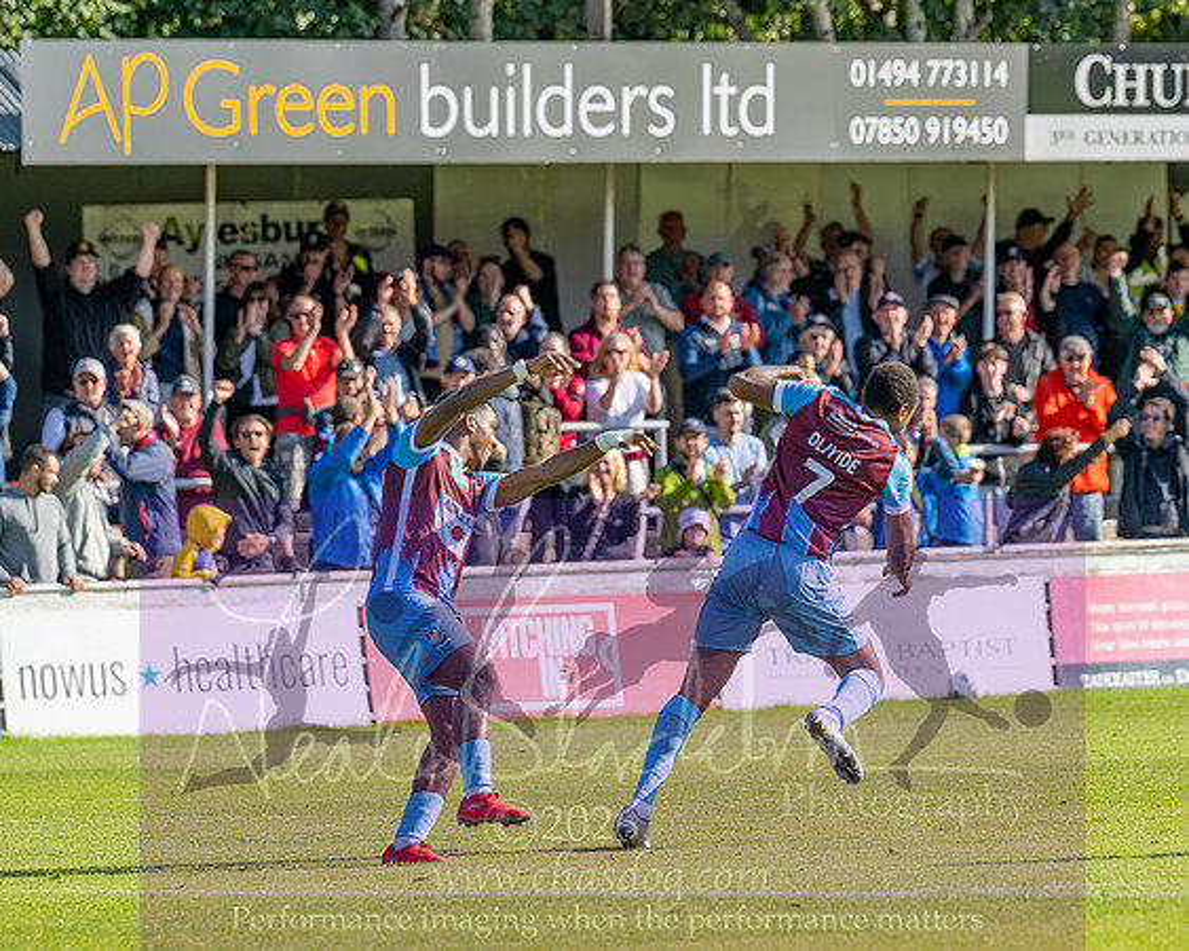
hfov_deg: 5.8
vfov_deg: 4.7
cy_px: 417
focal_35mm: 332
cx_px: 606
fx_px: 11666
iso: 400
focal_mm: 175
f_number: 4
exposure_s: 1/2500
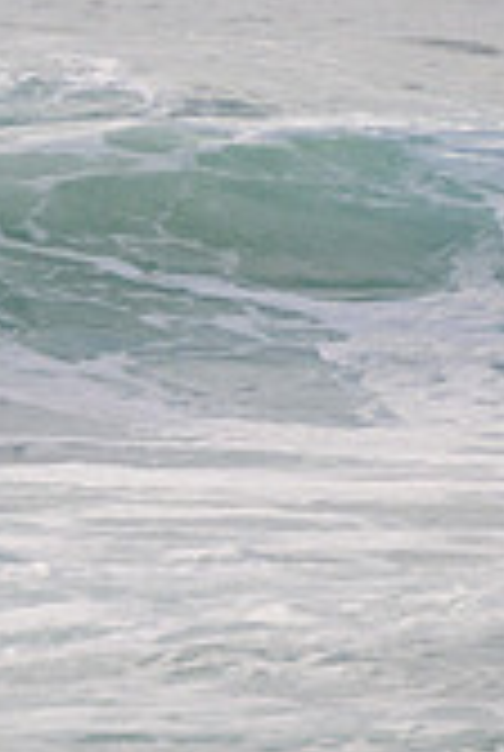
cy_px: 60
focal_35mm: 1907
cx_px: -303
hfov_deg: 0.7
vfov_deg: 1.1
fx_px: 39879
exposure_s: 1/2000
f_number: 5.6
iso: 280
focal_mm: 400
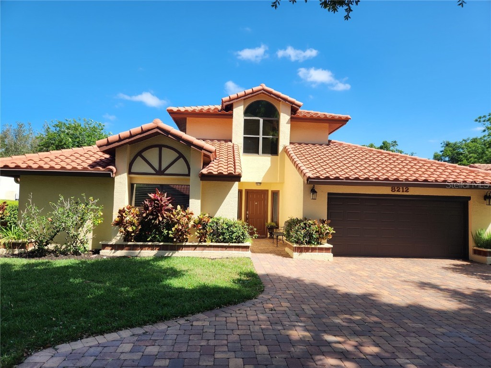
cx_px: 246
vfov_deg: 58.9
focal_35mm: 23
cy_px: 184
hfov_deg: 73.9
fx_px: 326
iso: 20
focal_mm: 5.4
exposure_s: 1/960
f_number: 1.8
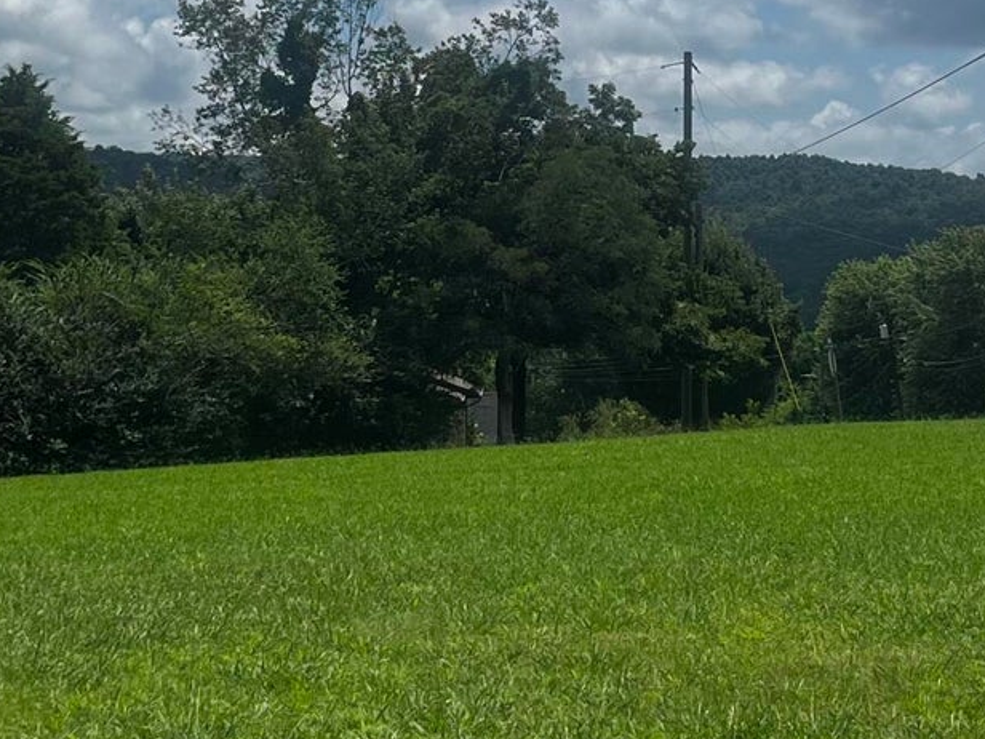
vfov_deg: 16.2
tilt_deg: +4.0
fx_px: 2561
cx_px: 460
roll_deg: -0.8
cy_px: 91
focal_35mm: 90
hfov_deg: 21.8
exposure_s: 1/4016
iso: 50
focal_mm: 5.1
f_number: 1.6
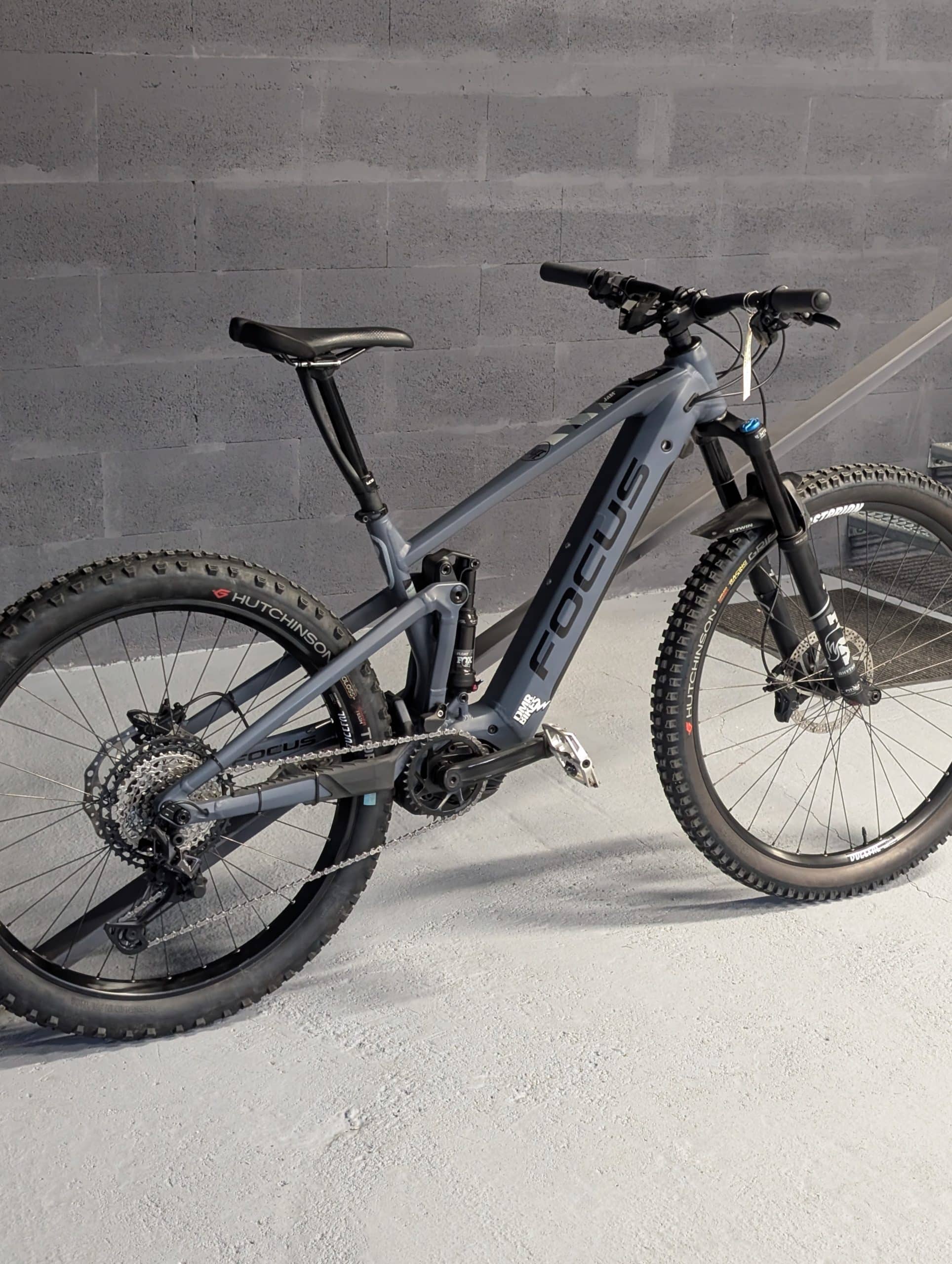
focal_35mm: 49
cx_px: 476
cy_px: 632
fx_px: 1792
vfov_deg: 38.9
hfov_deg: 29.8
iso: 295
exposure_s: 1/25
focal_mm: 6.9
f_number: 1.68
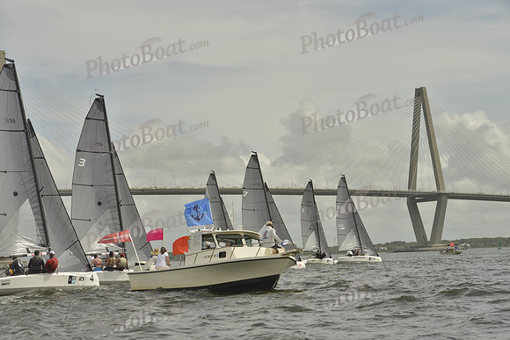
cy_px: 170
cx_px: 255
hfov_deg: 28.8
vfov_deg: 19.5
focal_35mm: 70
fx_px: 992
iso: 200
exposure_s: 1/1000
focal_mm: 70
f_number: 10
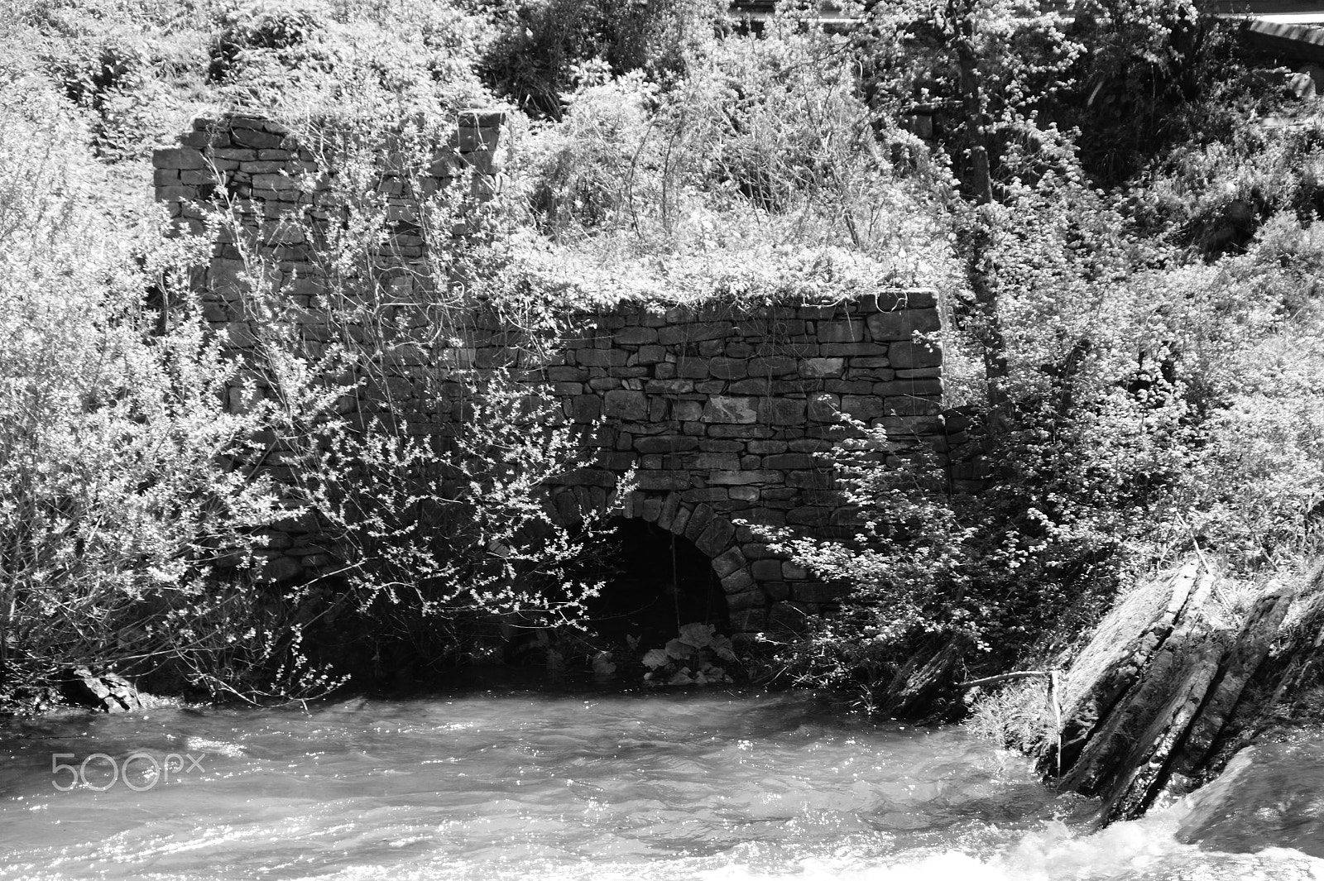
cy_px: 440
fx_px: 4135
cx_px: 662
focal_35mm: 112
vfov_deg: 12.2
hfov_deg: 18.2
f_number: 5.6
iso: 100
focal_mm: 75
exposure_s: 1/125
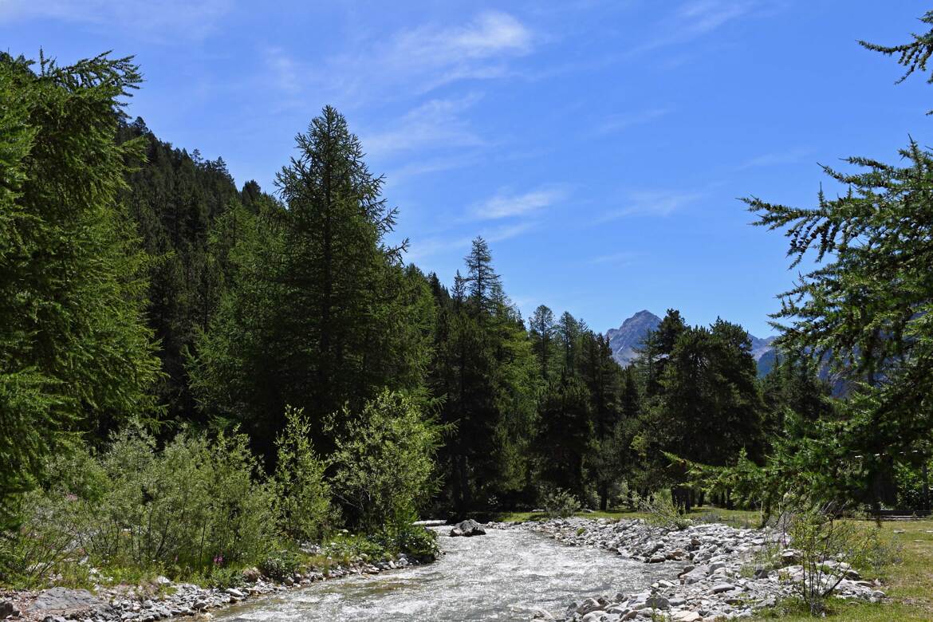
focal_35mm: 40
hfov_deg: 48.5
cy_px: 311
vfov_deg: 33.4
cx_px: 466
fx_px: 1037
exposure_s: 1/160
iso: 100
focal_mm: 27
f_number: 11
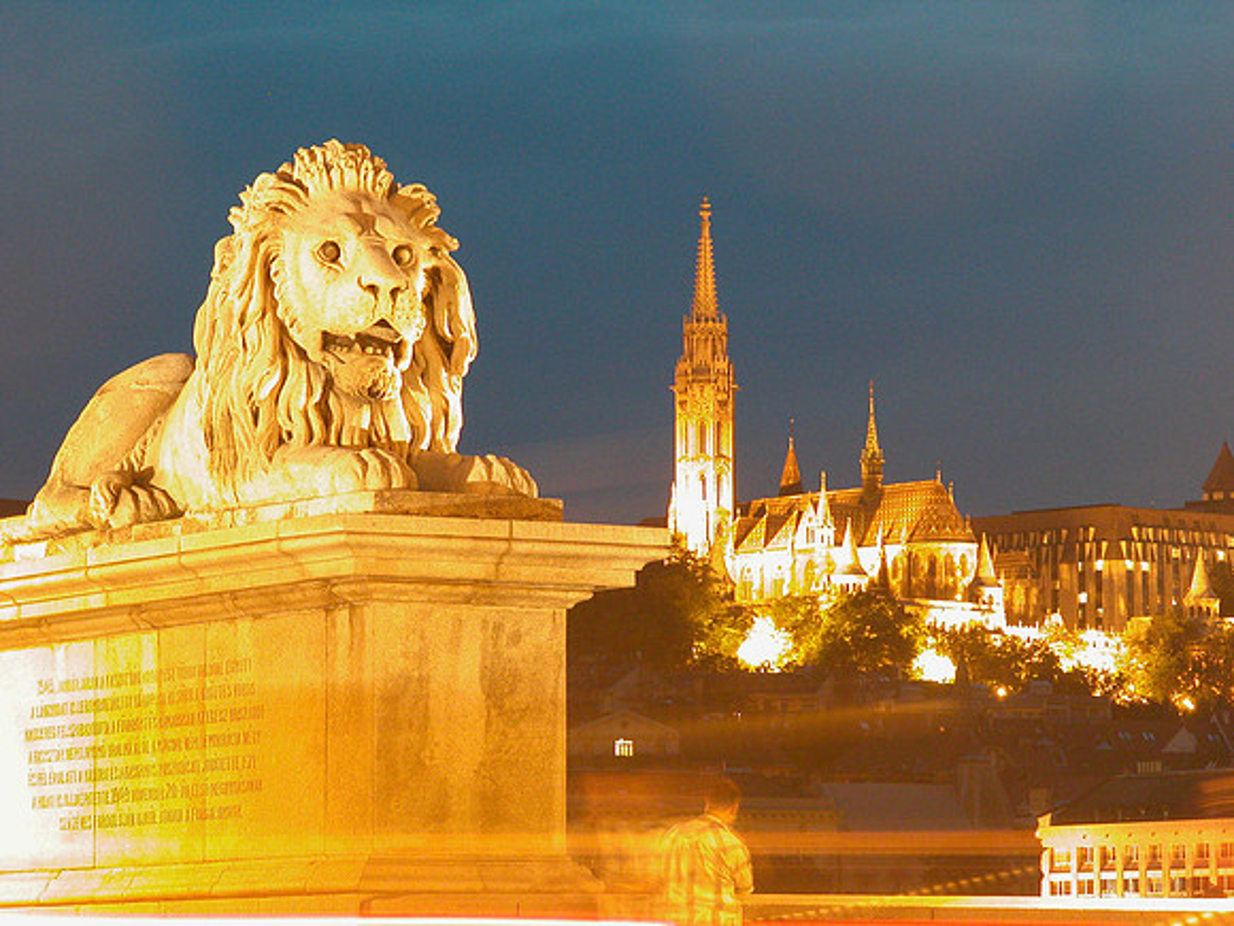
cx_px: 617
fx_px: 3030
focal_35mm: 85
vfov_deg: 17.4
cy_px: 463
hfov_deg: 23.0
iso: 400
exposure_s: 5.97
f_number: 7.6
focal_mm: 21.4
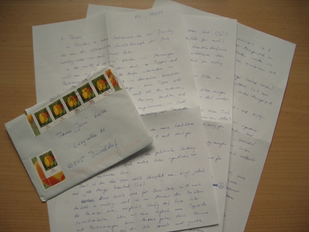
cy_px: 116
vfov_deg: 40.7
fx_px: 312
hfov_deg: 52.6
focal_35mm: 35
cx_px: 154
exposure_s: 1/100
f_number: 2.6
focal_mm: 5.8
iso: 50
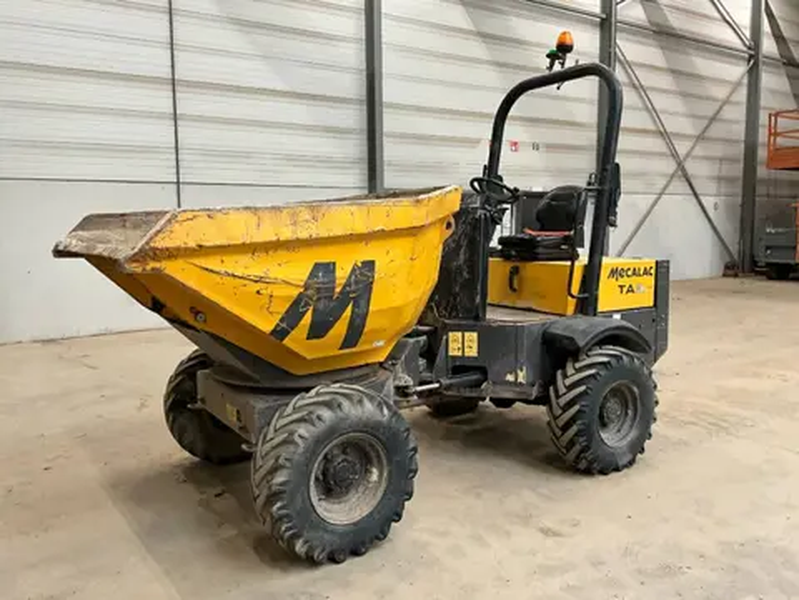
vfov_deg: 48.2
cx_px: 400
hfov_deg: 61.7
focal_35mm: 29
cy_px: 300
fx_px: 669
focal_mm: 3
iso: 200
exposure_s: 1/60
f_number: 1.8
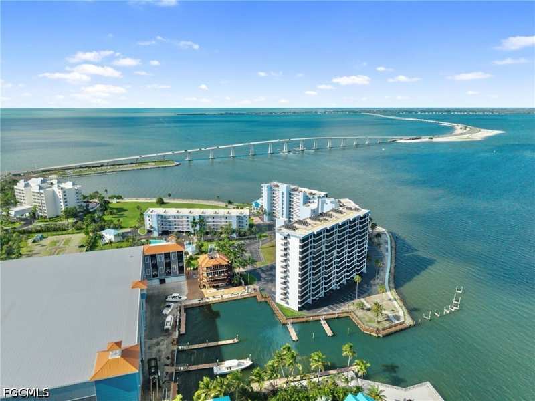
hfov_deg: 71.6
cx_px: 268
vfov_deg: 56.8
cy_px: 200
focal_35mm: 24
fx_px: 371
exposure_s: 1/800
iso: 100
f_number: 1.8
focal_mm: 8.67
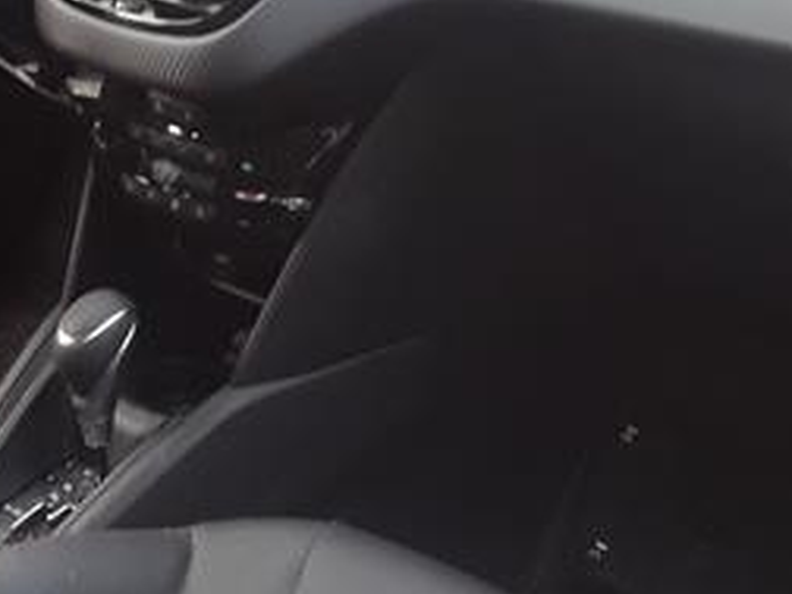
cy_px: 97
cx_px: 412
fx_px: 1624
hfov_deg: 27.4
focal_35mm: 71
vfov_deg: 20.4
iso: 50
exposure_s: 1/50
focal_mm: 2.91
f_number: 1.9
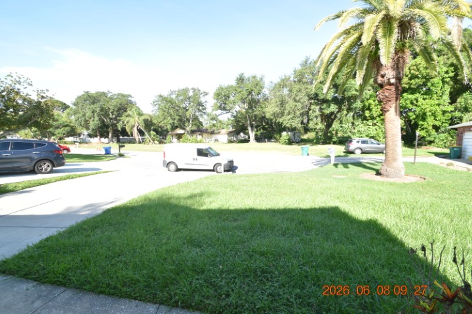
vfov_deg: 77.3
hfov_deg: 100.4
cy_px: 157
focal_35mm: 15
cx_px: 236
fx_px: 197
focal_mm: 10
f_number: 8
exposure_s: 1/250
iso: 280
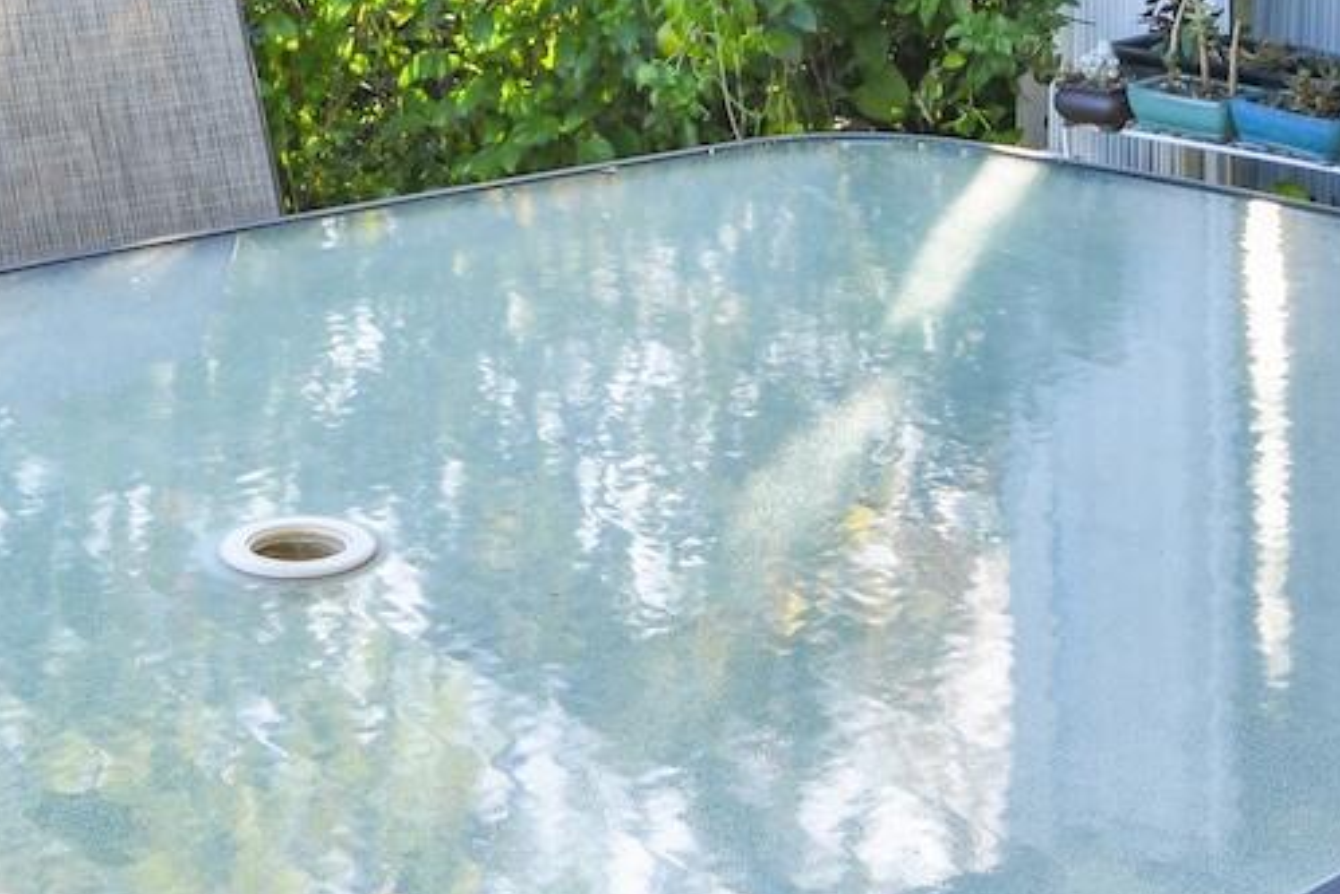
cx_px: 542
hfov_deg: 26.9
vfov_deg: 16.0
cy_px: -599
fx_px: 2792
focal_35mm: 75
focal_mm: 16
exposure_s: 1/30
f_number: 11
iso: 200
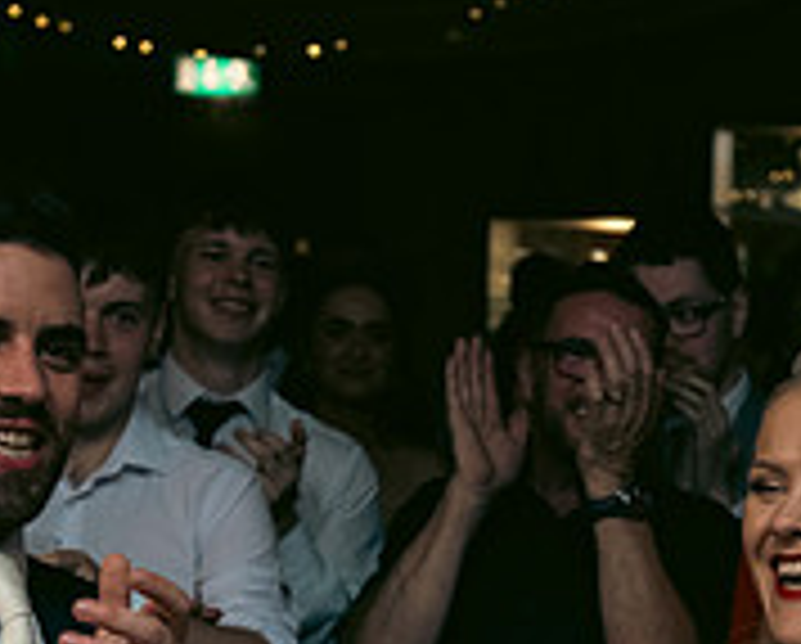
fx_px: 2754
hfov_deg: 16.5
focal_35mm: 116
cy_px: 813
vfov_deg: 12.9
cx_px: 544
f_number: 3.5
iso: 800
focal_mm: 38
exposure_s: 1/160
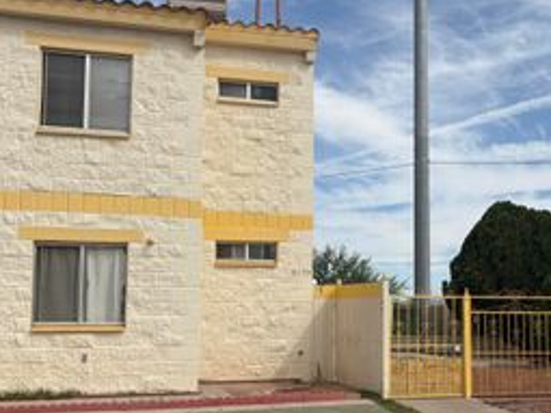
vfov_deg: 28.5
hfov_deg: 37.1
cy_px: 228
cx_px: 365
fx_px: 811
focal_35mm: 51
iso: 50
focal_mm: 5.96
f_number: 1.6
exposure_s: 1/5348
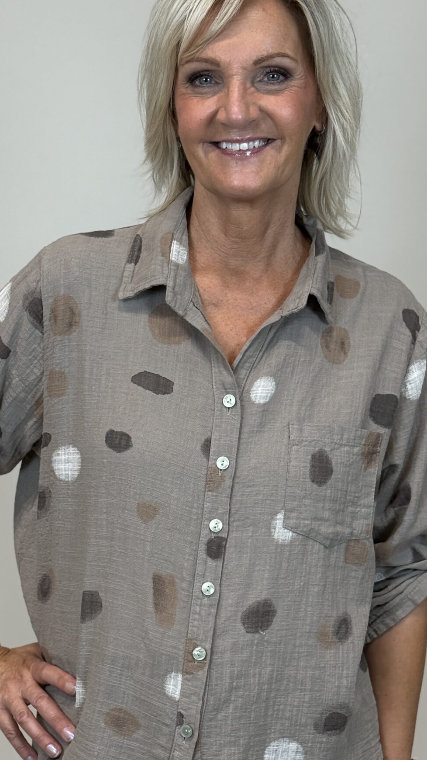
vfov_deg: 27.5
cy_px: 460
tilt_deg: -9.7
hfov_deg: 15.7
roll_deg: -1.3
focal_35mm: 77
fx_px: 1550
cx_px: 196
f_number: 1.78
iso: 80
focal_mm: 6.76
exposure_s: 1/90
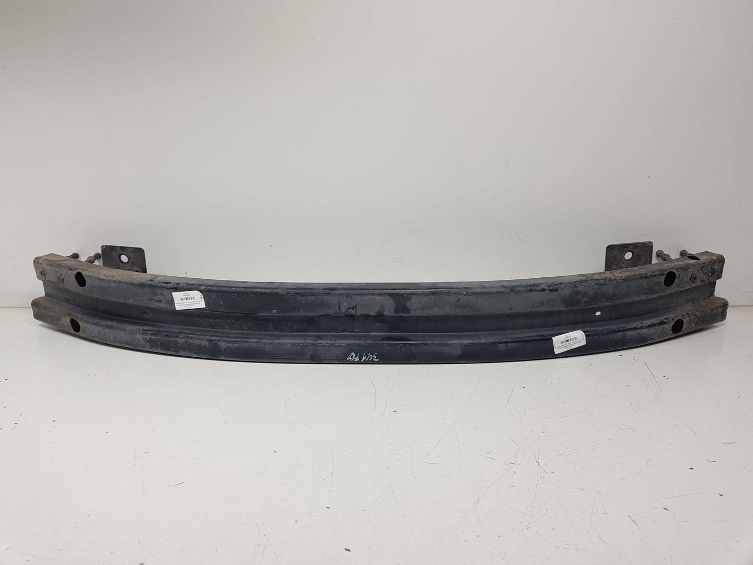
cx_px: 376
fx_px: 566
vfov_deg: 53.1
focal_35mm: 26
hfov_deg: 67.3
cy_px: 282
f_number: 1.7
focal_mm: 4.2
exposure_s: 1/259
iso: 40
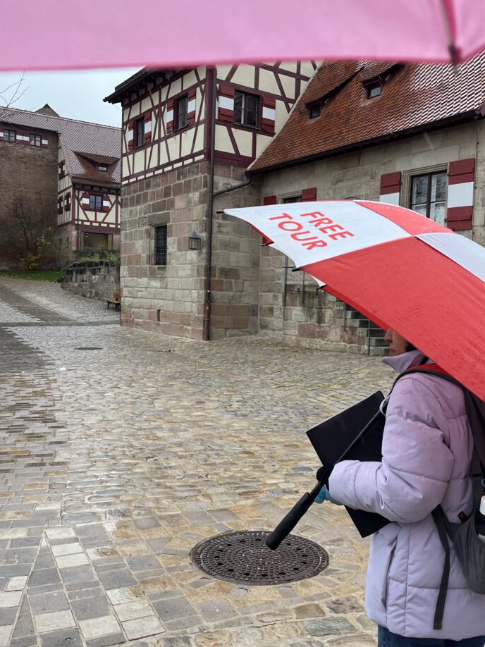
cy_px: 329
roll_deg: -2.2
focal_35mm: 34
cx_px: 290
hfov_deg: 41.6
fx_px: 635
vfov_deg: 54.0
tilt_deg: +1.2
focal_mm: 5.1
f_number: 1.6
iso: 50
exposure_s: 1/121
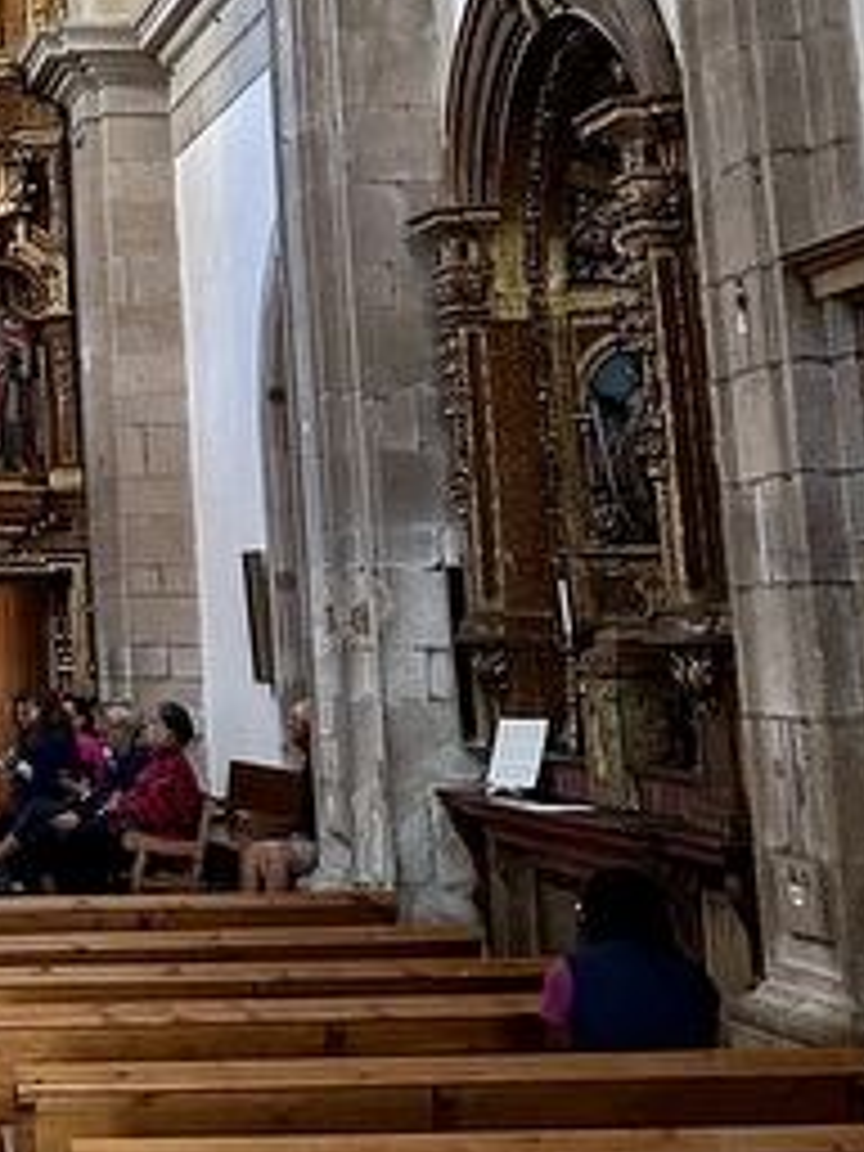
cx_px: -270
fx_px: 2496
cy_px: 40
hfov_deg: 18.3
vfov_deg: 24.9
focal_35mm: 75
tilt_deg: +14.1
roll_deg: +0.3
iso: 400
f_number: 1.78
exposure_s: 1/60
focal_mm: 6.86
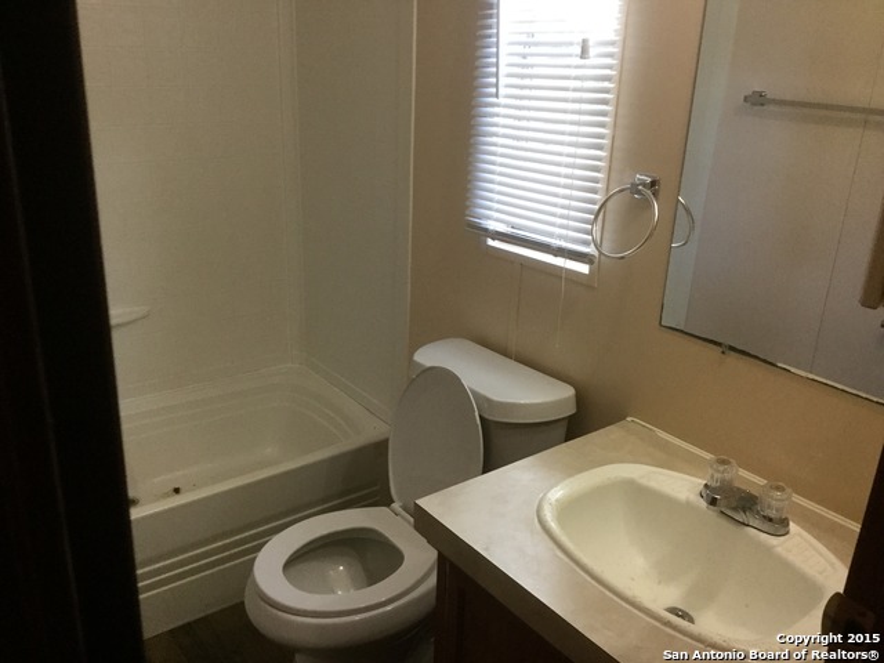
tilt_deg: -21.5
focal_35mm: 31
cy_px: 332
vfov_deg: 45.4
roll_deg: -4.7
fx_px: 792
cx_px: 442
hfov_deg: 58.4
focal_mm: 3.3
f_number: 2.4
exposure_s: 1/30
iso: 125
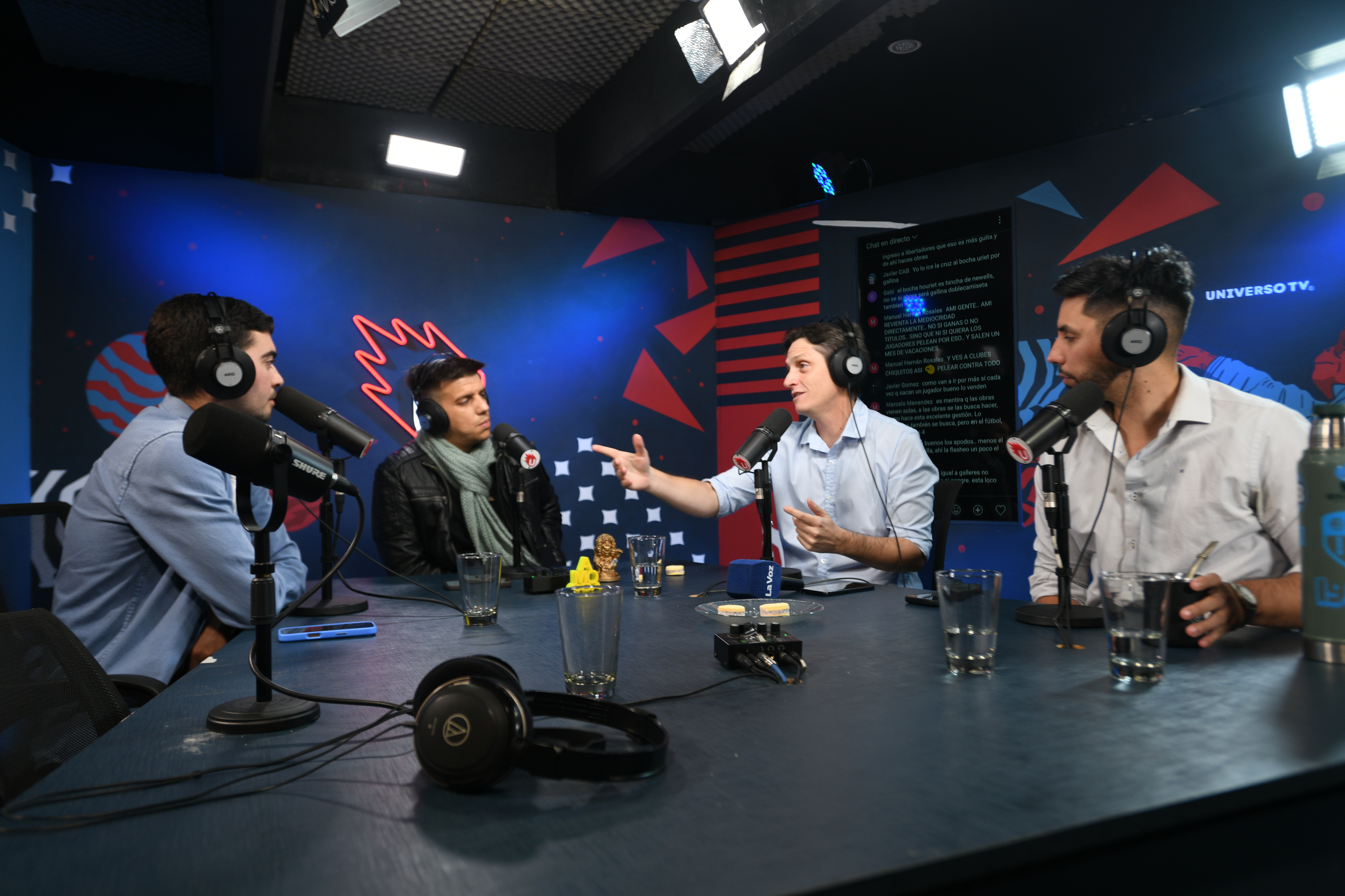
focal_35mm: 25
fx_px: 934
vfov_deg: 51.3
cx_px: 672
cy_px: 448
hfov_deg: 71.5
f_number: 2.8
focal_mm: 25
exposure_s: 1/125
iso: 320
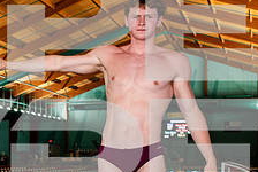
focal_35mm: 88
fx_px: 631
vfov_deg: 15.4
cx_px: -12
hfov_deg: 22.1
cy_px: 160
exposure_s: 1/200
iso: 800
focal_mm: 34
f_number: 5
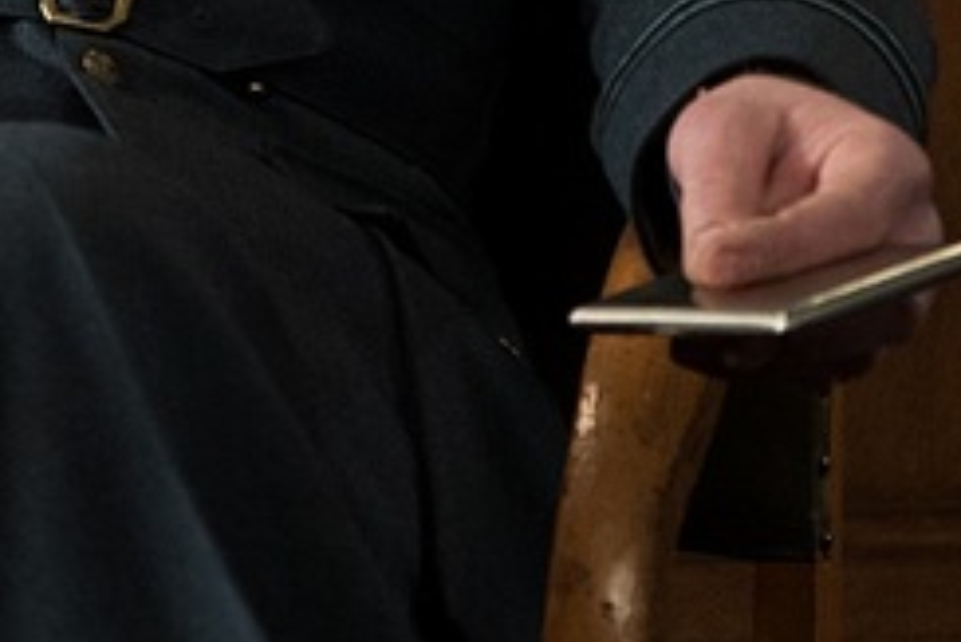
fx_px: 5689
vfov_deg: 6.4
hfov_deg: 9.3
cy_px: -305
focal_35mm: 213
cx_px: -646
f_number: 4
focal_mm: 52
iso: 3200
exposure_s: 1/125
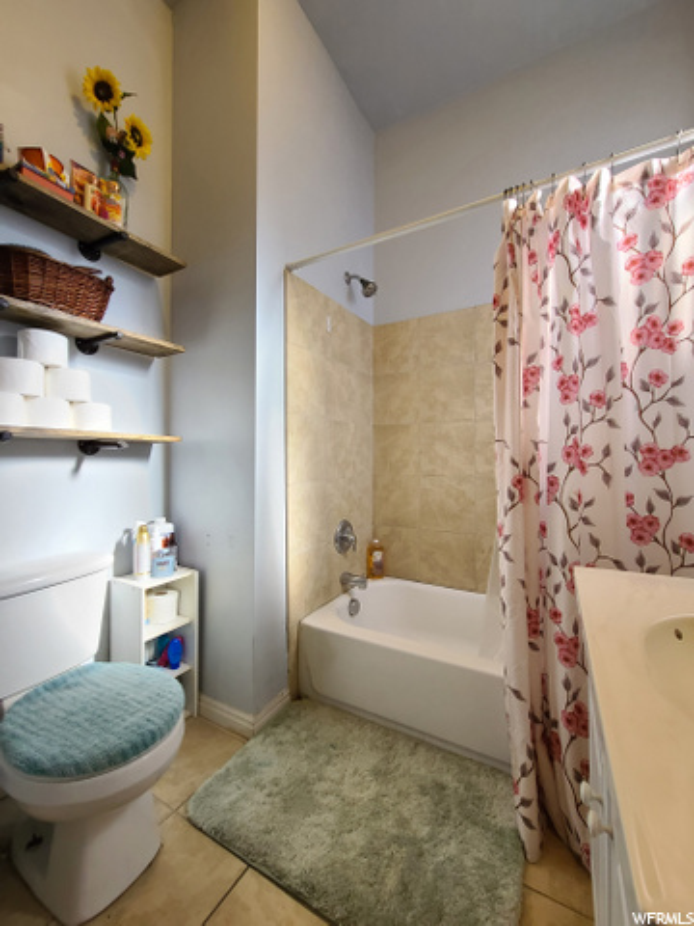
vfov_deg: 106.2
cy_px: 463
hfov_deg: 89.9
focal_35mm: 13
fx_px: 348
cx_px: 347
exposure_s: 1/59
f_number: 2.2
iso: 400
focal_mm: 2.2
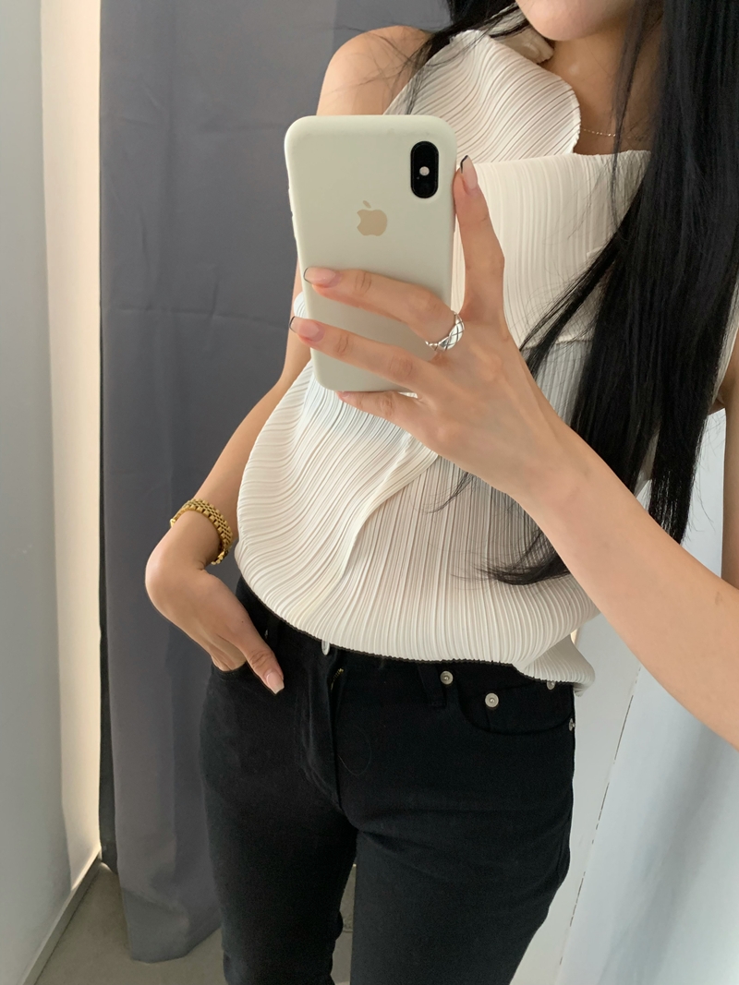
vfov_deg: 67.3
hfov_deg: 53.1
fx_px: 740
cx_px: 370
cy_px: 492
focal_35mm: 26
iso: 250
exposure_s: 1/60
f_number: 1.8
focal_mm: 4.25
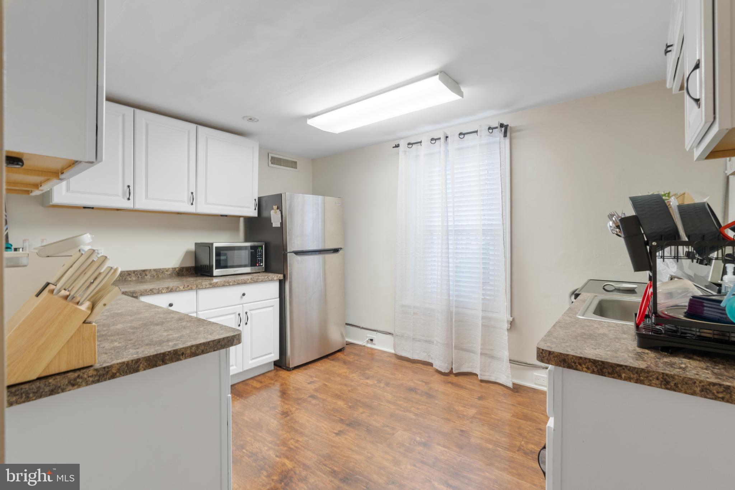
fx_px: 327
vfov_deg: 73.7
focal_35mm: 16
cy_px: 245
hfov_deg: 96.7
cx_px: 368
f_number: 8
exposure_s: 1/2.5
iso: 400
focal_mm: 16
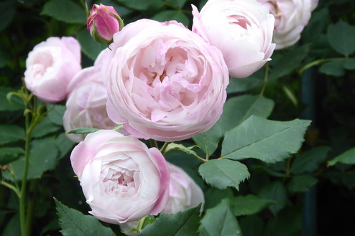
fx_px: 1193
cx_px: 178
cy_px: 106
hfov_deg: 16.9
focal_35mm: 121
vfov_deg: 11.3
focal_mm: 20.6
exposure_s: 1/80
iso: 100
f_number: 5.1
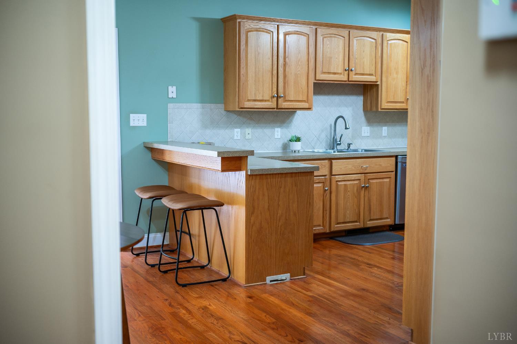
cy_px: 172
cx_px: 258
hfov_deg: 48.5
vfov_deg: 33.3
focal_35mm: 40
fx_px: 574
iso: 640
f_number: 2.5
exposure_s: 1/60
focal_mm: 40
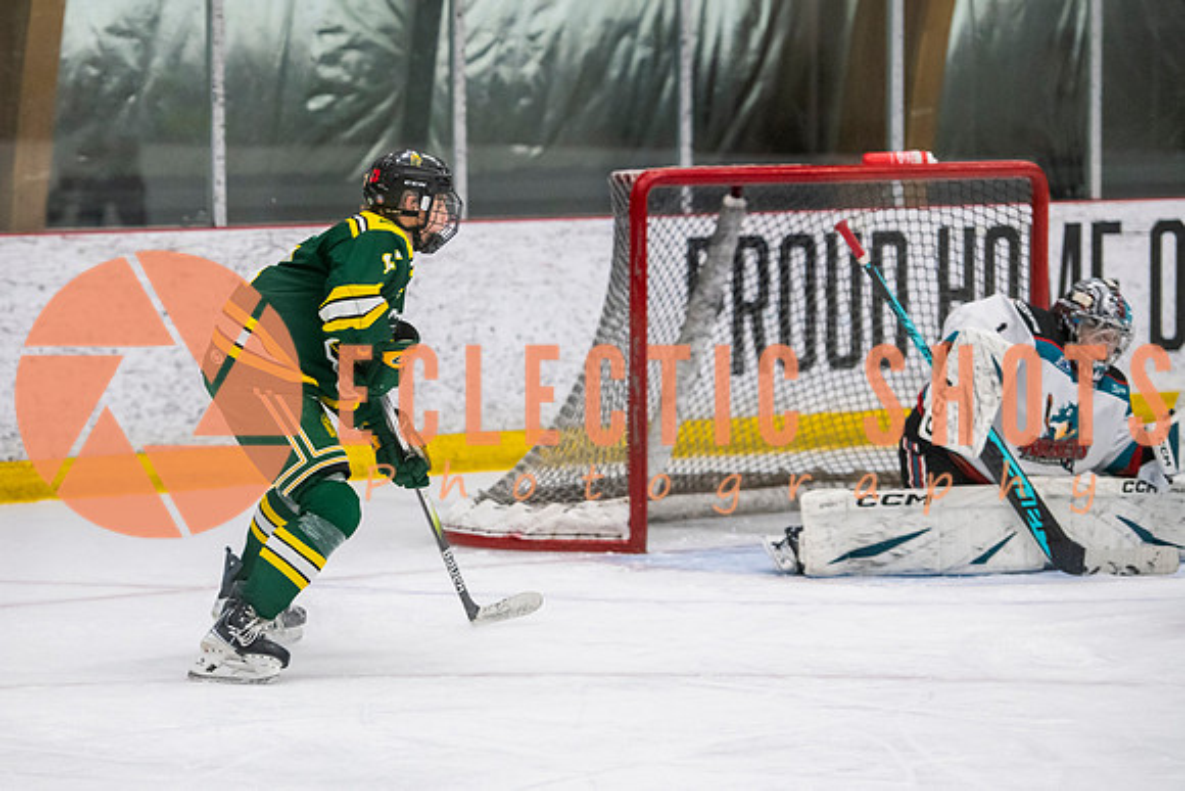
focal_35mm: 167
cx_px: 337
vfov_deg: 8.2
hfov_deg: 12.2
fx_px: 5514
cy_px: 333
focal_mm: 116
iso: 2500
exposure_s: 1/640
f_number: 3.2
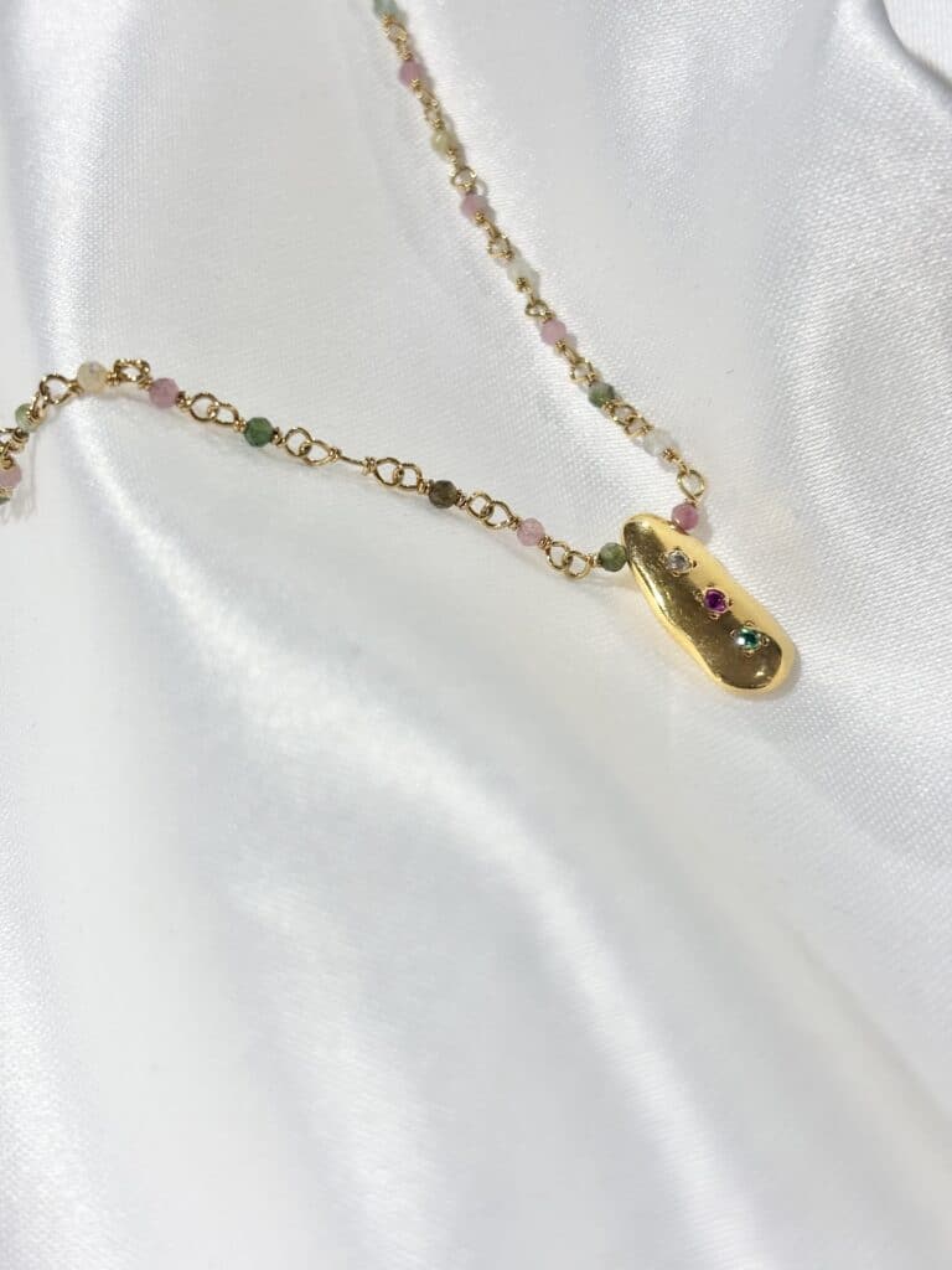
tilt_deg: -28.1
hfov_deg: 28.0
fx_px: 1907
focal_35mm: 52
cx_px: 476
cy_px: 635
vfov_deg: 36.8
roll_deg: +5.8
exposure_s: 1/313
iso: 32
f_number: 1.6
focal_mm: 5.96
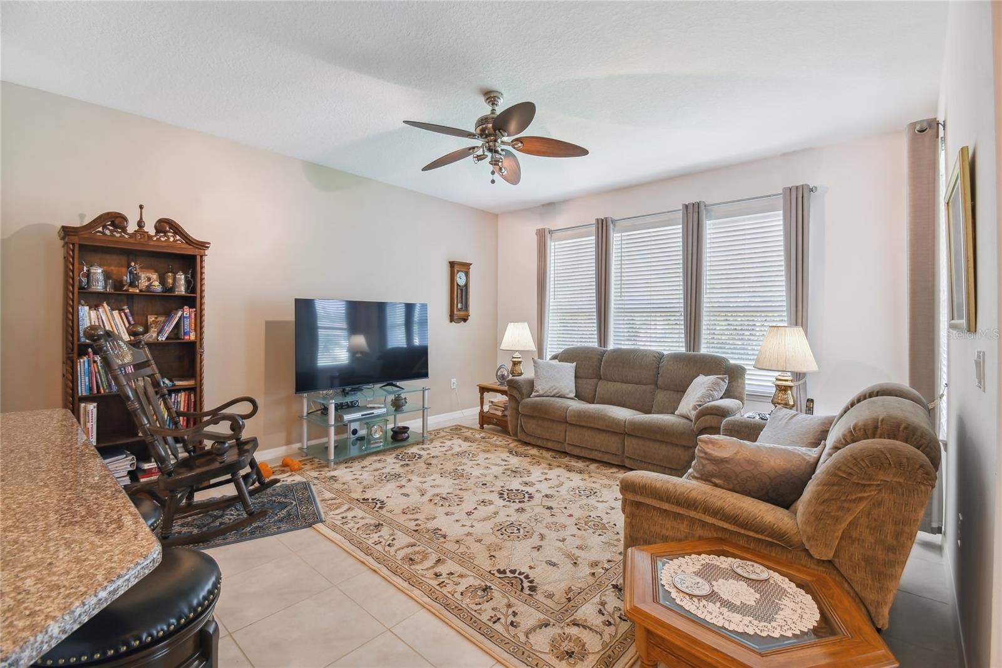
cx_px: 501
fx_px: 417
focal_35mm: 15
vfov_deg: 77.3
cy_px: 334
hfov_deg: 100.4
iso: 100
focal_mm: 10
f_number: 7.1
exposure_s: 1/10
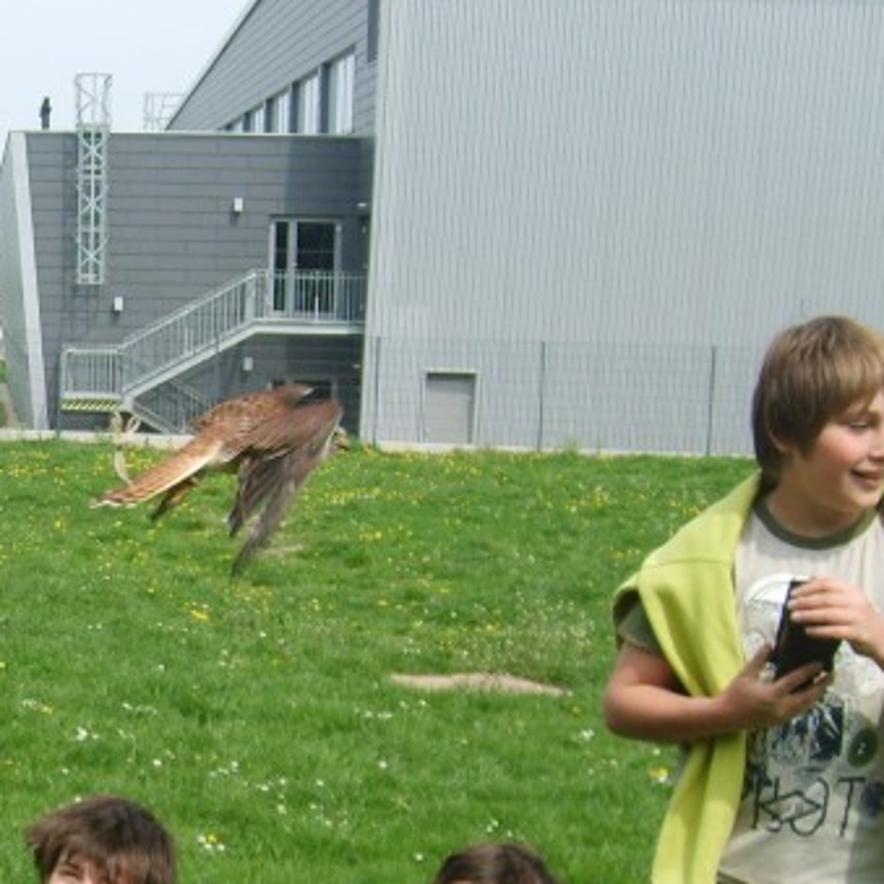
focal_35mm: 73
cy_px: 623
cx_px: -112
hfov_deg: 22.2
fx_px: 2109
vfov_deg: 23.5
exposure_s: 1/750
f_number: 2.8
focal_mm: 5.8
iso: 50
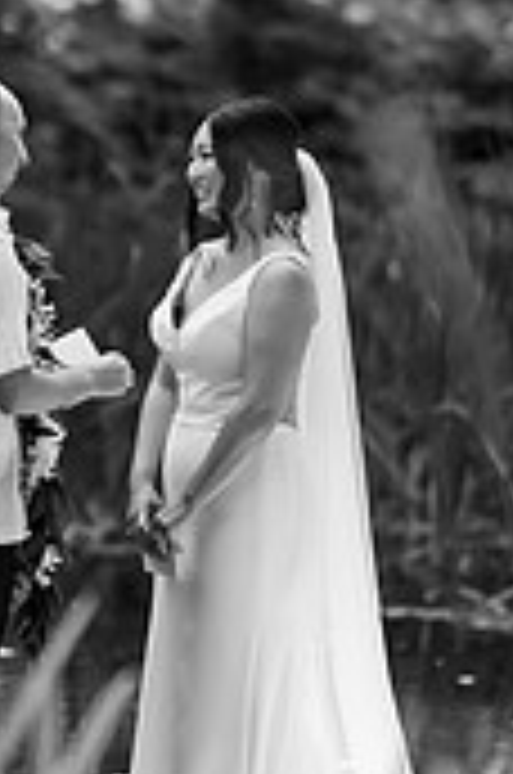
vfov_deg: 9.2
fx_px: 4786
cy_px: 198
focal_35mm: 223
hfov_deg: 6.1
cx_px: 117
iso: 100
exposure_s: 1/1250
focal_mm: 85
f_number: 1.4
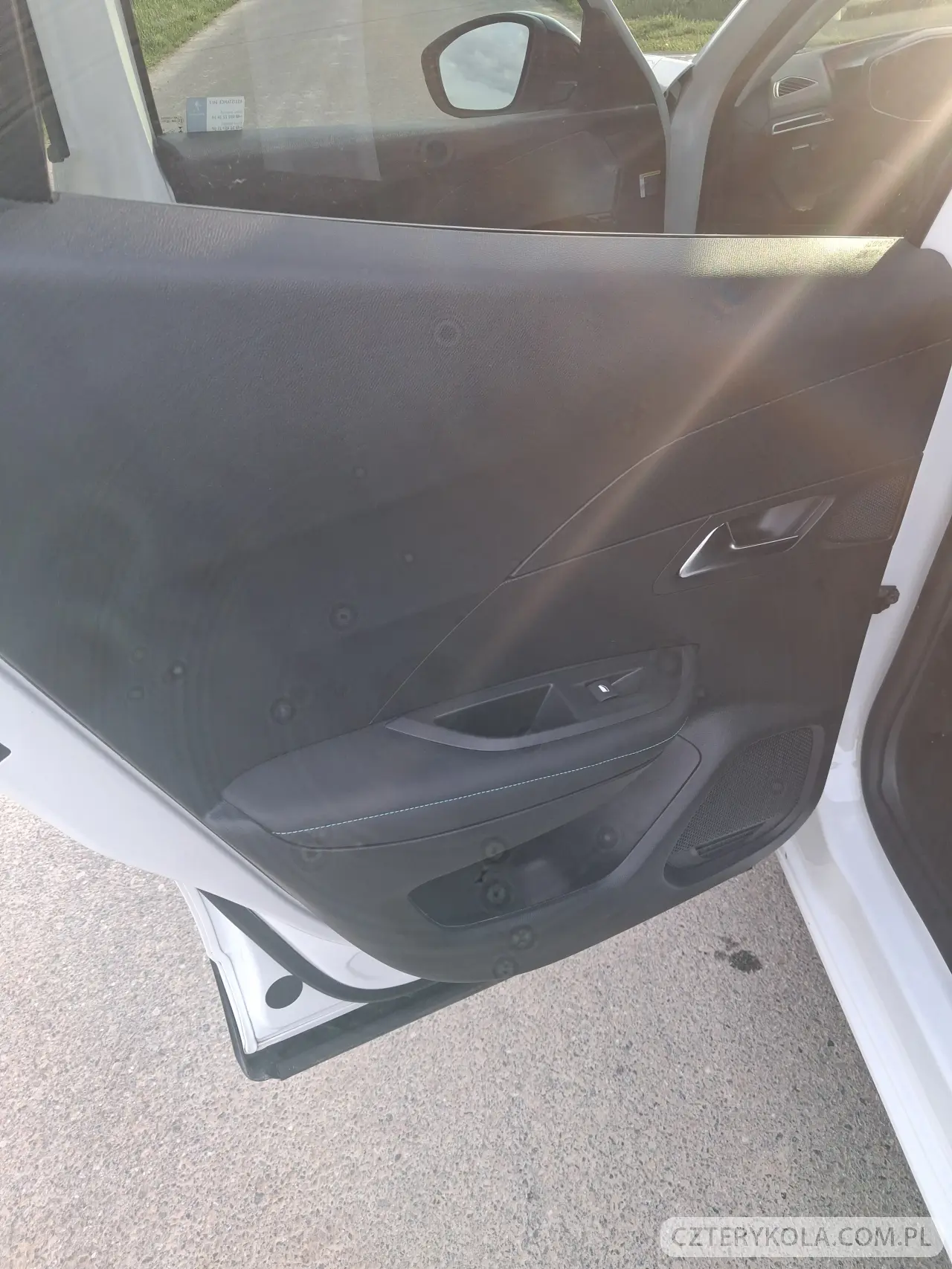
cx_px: 476
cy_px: 634
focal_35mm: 27
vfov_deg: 65.3
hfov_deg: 51.3
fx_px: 990
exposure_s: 1/120
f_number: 1.8
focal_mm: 4
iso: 64
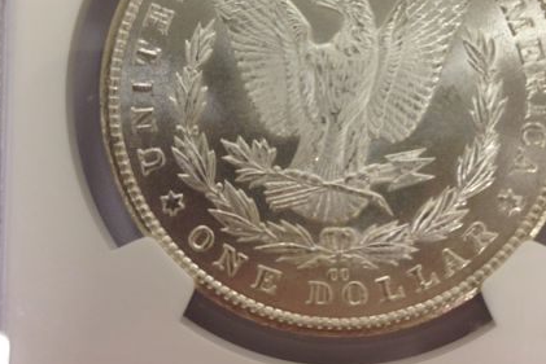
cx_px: 311
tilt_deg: -83.9
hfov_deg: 34.4
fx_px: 880
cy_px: 76
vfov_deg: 23.1
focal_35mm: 58
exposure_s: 1/20
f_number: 2.4
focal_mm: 4.12
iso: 64
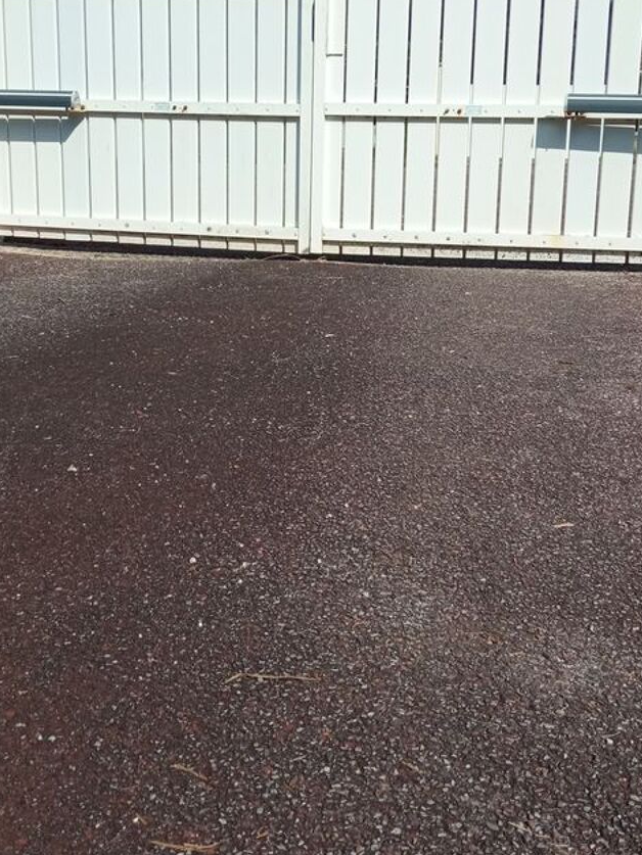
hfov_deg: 33.6
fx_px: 1063
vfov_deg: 43.6
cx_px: 326
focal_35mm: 43
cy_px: 344
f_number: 2.2
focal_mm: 3.79
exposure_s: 1/1502
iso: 111
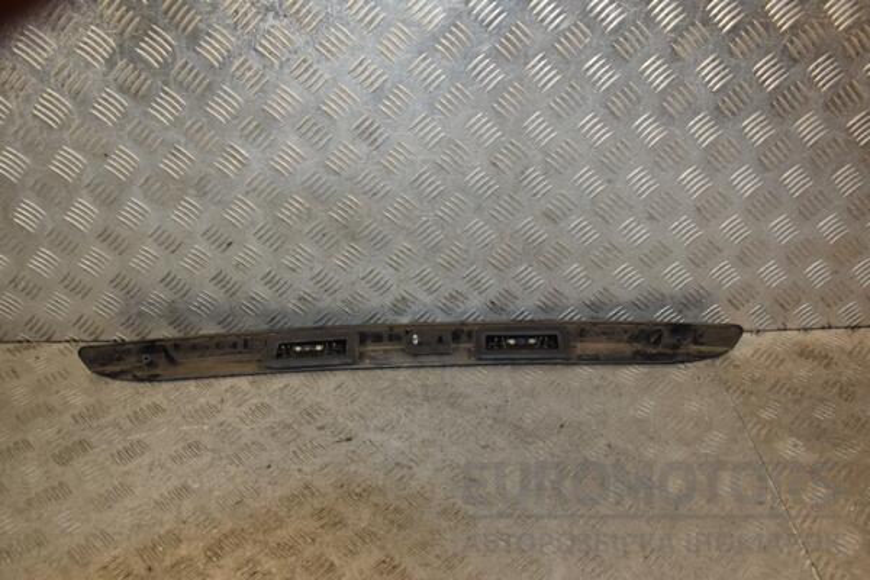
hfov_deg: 59.5
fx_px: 761
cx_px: 435
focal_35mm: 32
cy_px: 290
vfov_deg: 41.7
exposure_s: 1/200
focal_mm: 21
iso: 800
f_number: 5.6
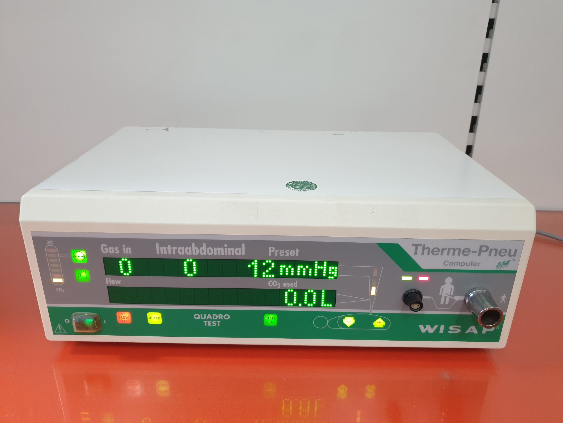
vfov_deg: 53.1
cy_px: 212
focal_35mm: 26
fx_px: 423
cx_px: 282
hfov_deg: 67.3
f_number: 1.5
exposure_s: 1/50
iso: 200
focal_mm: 4.3
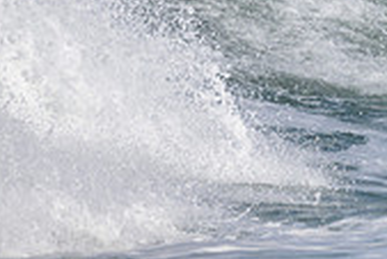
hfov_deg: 1.0
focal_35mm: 2164
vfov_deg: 0.6
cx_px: 593
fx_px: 23282
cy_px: -84
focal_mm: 420
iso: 220
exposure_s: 1/2000
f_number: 5.6
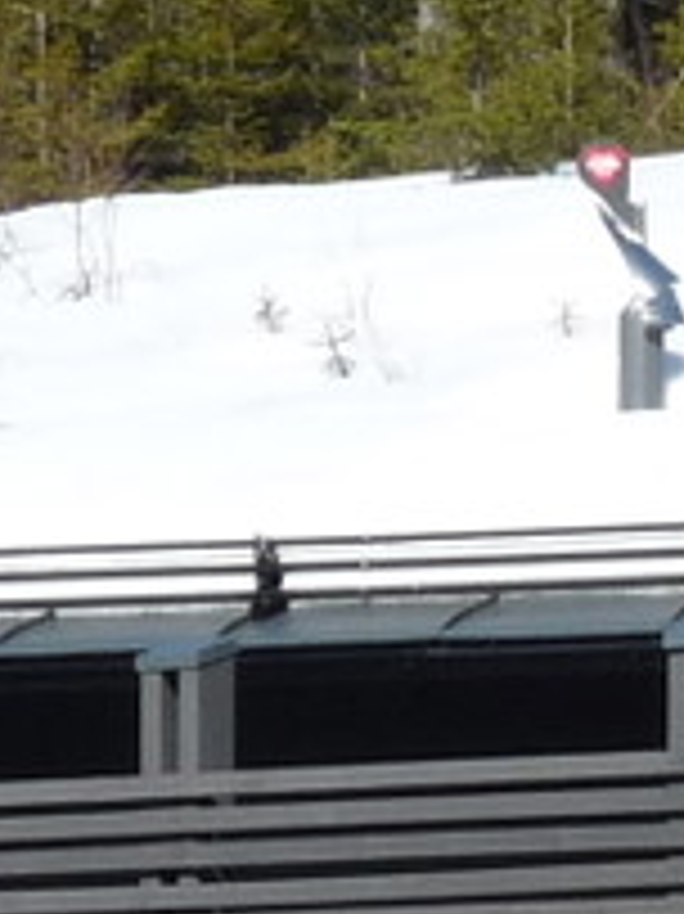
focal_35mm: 435
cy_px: 1616
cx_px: 1364
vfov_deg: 4.5
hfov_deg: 3.4
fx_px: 11473
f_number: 5.6
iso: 100
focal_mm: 9.2
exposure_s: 1/500
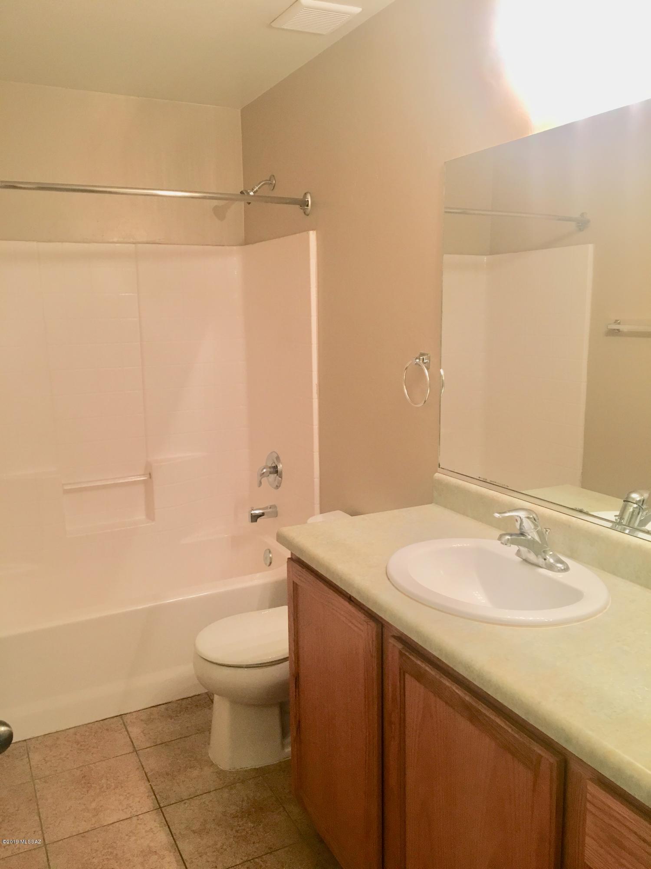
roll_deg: +0.9
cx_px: 326
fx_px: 727
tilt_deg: -9.0
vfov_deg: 61.7
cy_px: 434
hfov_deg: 48.2
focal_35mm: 29
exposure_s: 1/30
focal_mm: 4.15
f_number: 2.2
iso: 100
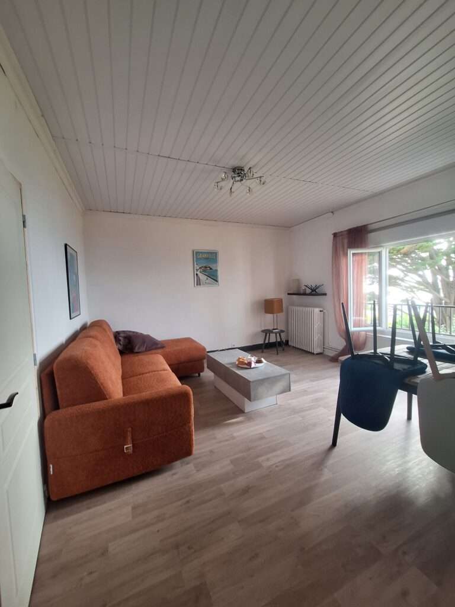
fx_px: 228
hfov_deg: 89.9
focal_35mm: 13
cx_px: 228
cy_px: 304
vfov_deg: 106.2
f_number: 2.2
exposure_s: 1/50
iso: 80
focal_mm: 1.74
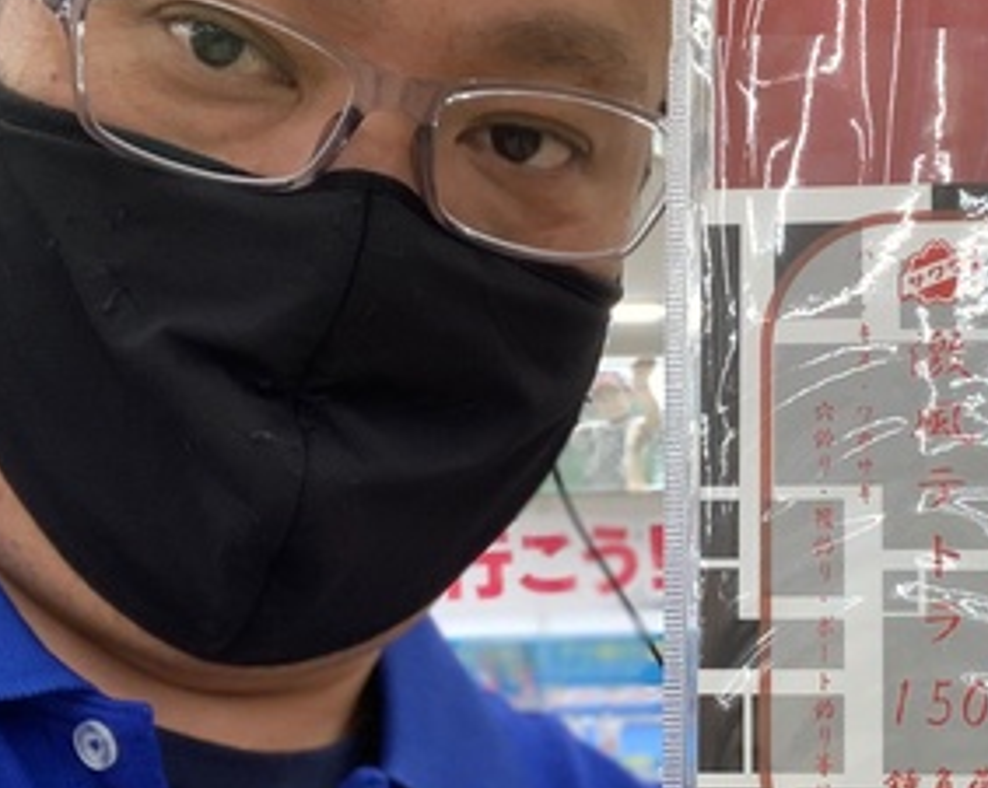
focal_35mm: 71
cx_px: 652
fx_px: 2074
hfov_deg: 26.7
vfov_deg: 21.4
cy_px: 539
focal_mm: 2.87
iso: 125
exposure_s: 1/60
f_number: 2.2
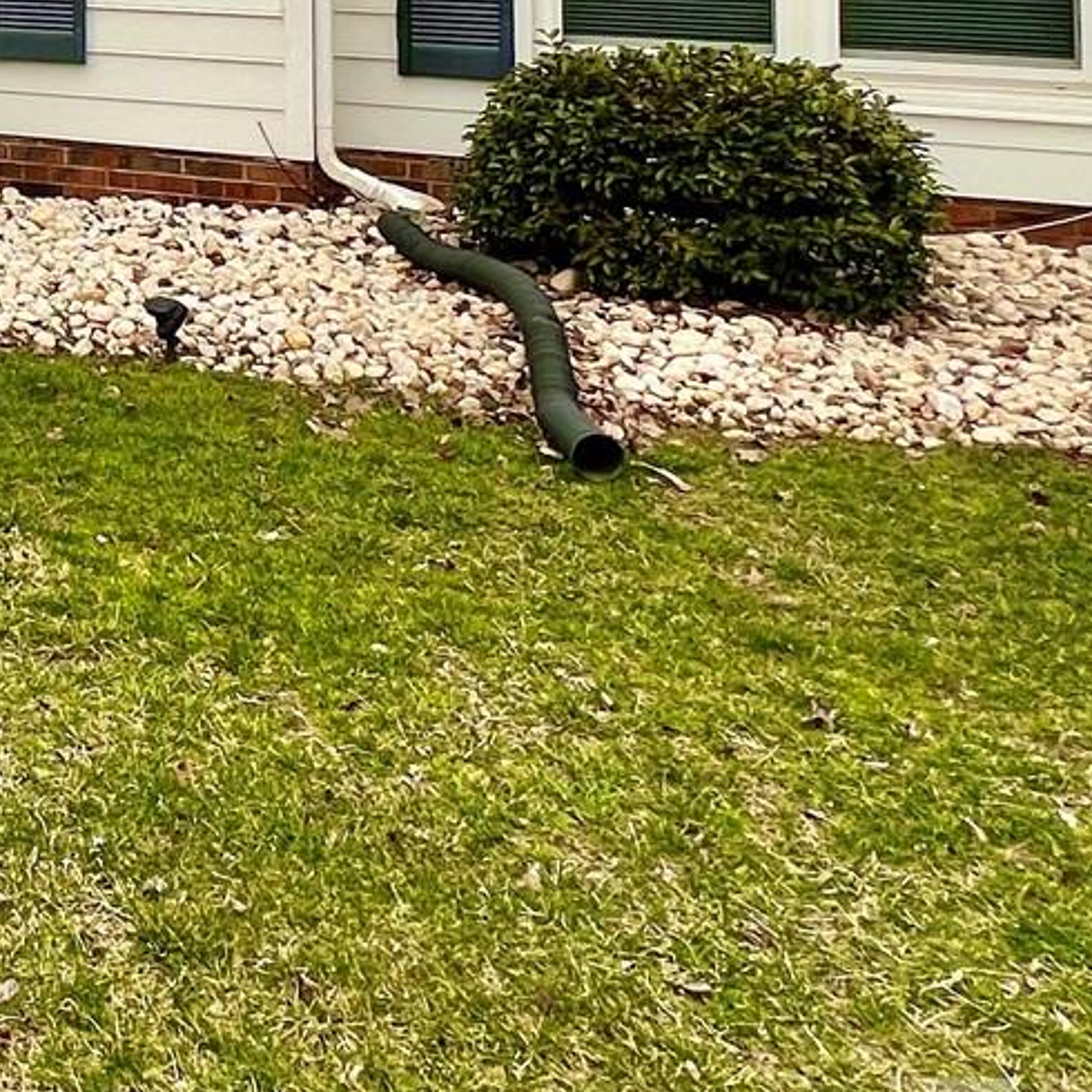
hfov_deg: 26.6
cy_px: -216
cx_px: -501
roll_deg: -0.1
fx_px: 1713
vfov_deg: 30.2
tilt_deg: +0.3
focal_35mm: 48
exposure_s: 1/171
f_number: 1.8
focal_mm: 1.57
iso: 32
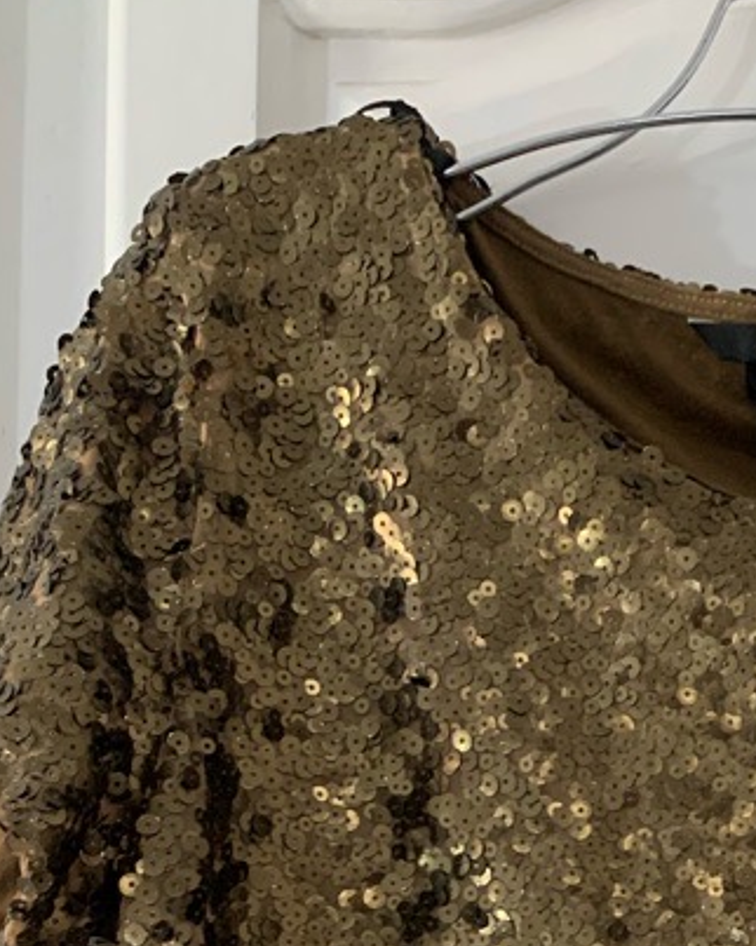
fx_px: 1763
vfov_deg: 27.2
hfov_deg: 23.0
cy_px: 1068
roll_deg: -0.5
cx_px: 789
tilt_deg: +2.4
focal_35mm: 63
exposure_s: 1/46
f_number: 1.8
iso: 400
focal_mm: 4.25
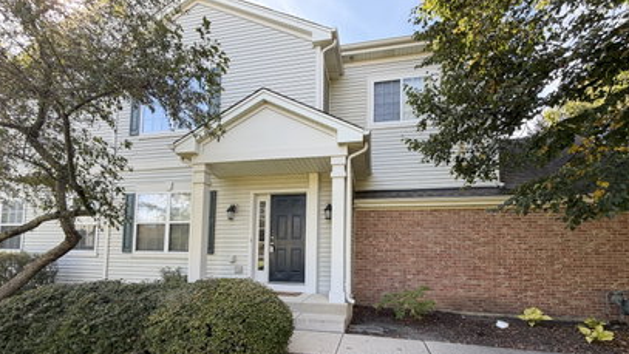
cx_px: 321
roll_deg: +0.0
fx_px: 267
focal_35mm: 16
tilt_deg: +2.6
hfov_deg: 99.4
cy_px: 241
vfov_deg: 65.0
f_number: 2.2
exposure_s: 1/146
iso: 40
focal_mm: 2.22
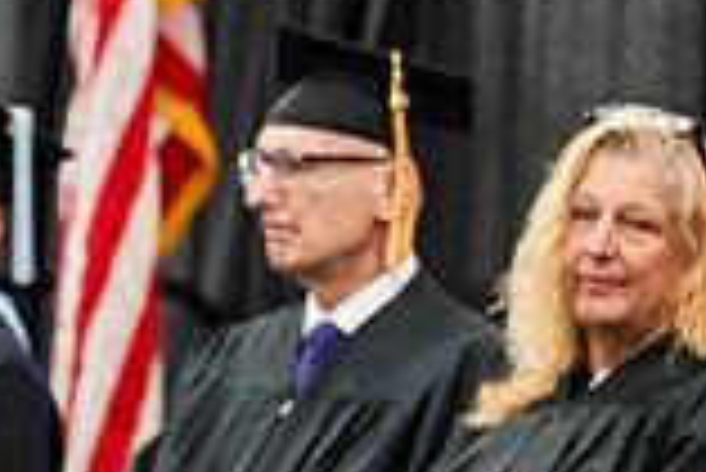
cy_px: 47
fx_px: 11228
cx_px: -517
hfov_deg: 3.6
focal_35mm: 572
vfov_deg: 2.4
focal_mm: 155
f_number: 4
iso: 4000
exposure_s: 1/200
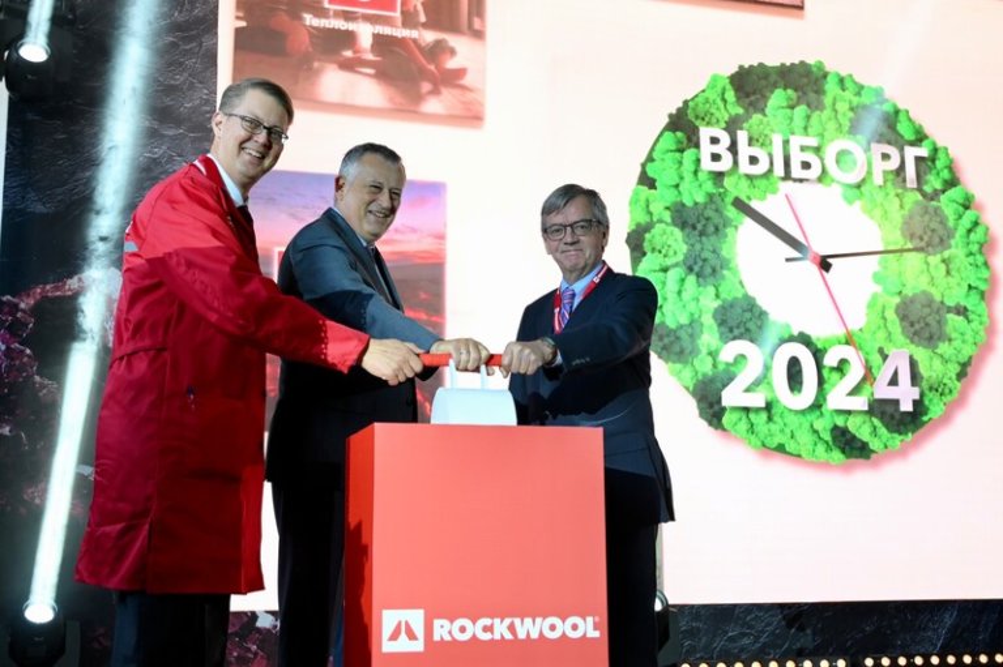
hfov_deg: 55.8
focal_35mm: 34
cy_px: 334
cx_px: 502
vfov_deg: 38.8
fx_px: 947
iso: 1600
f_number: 4
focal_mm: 34
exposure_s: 1/320
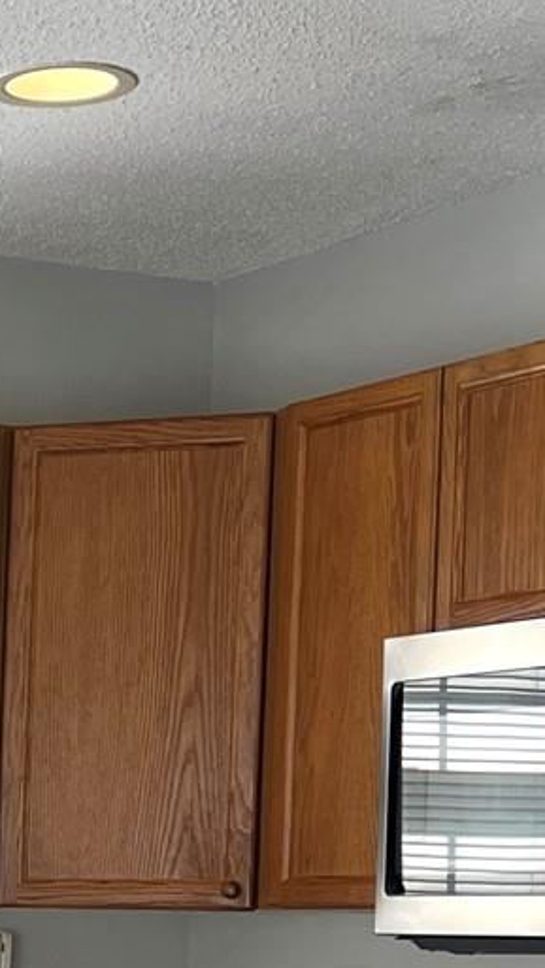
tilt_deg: -1.8
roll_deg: -0.3
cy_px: 1070
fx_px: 2900
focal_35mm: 113
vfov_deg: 18.2
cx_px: -617
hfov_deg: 9.8
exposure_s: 1/229
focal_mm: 5.7
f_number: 1.5
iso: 50
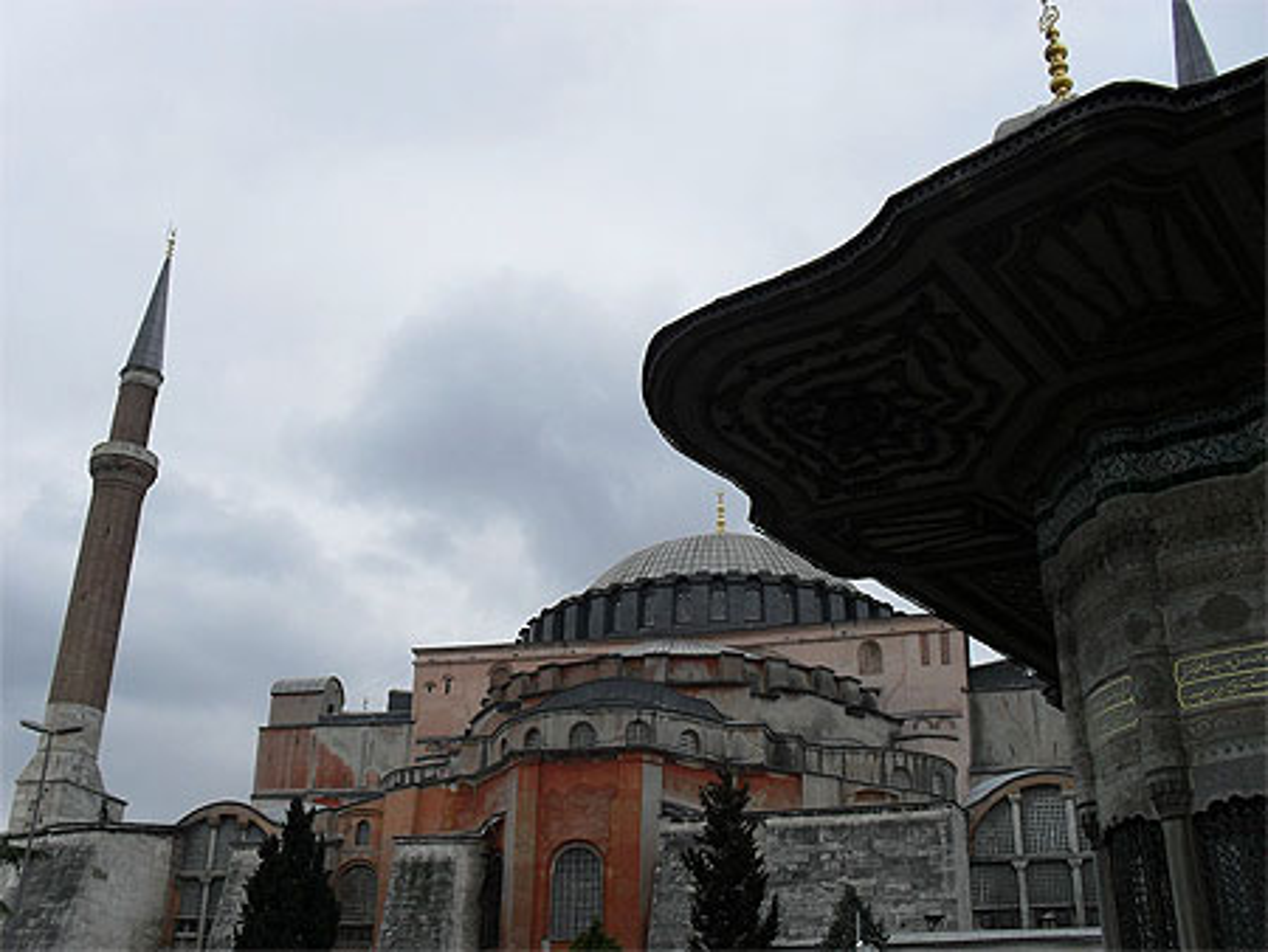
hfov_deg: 52.6
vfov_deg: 40.7
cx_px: 634
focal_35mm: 35
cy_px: 476
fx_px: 1283
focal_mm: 6.3
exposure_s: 1/250
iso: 100
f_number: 8.4
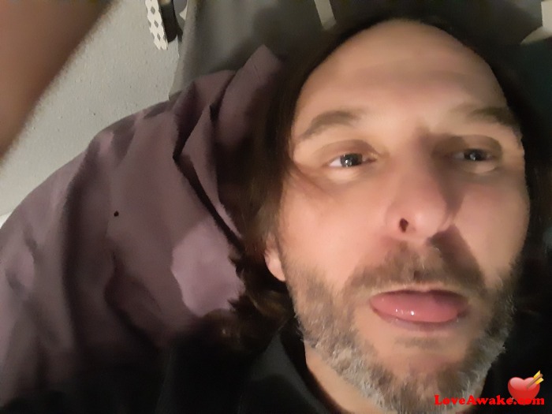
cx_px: 276
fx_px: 510
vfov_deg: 44.2
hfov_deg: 56.8
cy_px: 207
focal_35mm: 32
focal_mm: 2.66
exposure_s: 1/8
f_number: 2
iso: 1000
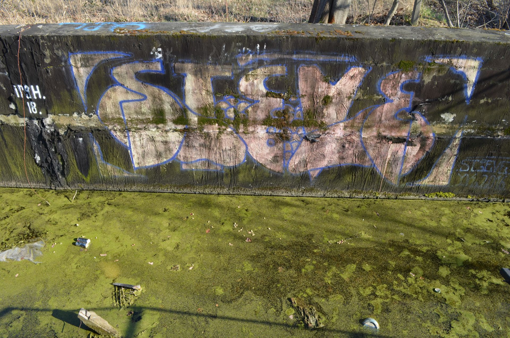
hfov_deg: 67.5
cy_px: 169
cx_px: 255
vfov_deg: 47.7
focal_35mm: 27
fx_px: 382
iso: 200
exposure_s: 1/200
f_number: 7.1
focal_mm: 18
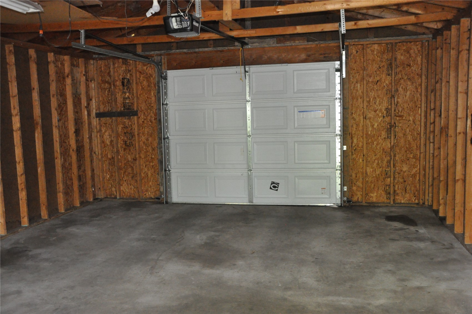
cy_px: 157
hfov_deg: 57.3
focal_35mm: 33
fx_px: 432
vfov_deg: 39.9
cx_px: 236
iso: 3200
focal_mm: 22
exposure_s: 1/60
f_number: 5.6
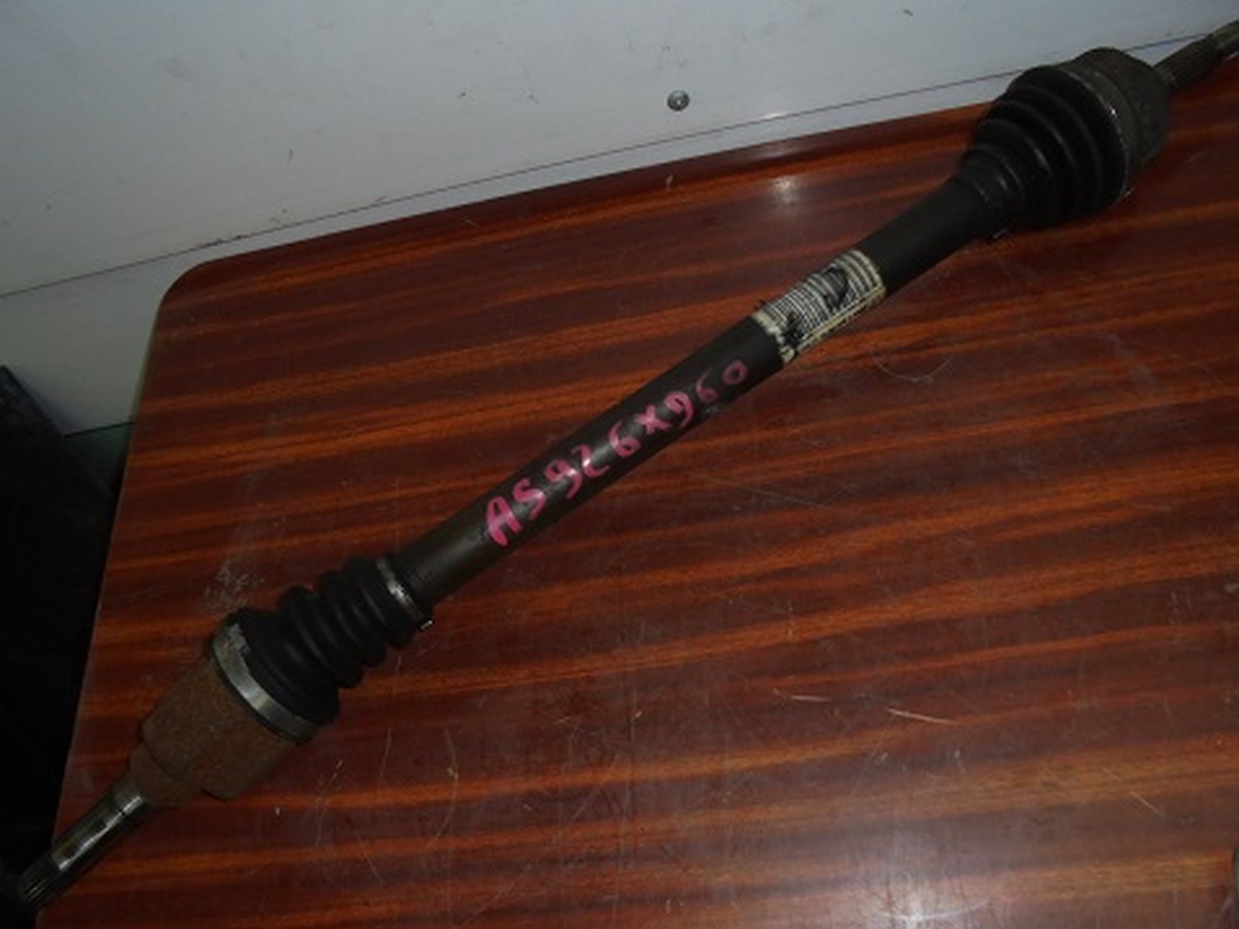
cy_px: 485
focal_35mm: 28
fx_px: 1002
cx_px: 629
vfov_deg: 49.7
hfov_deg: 63.5
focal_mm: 4.6
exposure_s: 1/30
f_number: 3.5
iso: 200
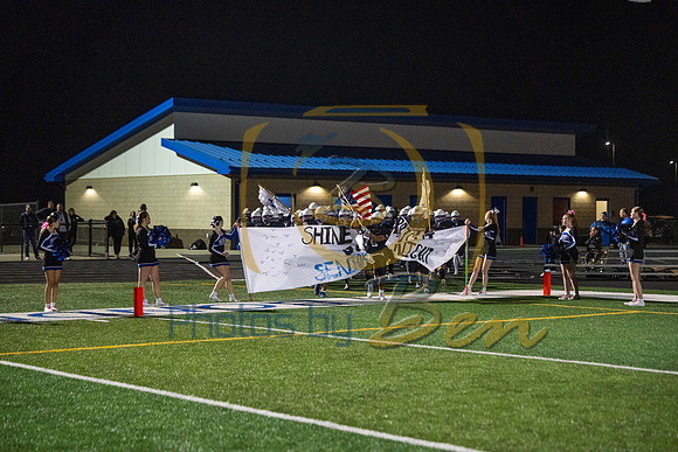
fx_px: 1319
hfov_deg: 28.8
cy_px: 226
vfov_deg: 19.5
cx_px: 339
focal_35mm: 70
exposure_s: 1/1000
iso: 4000
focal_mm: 70
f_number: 2.8
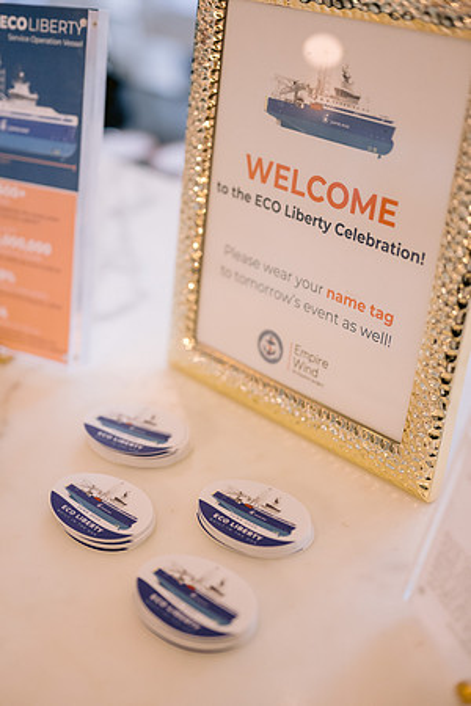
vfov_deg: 39.6
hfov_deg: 27.0
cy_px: 353
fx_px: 981
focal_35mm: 50
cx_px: 236
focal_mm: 50
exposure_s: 1/200
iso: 800
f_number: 2
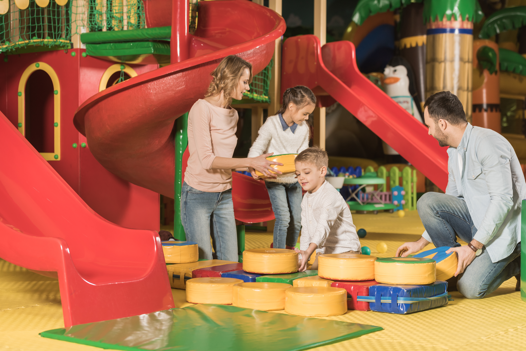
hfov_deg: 28.8
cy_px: 176
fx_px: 1023
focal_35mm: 70
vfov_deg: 19.5
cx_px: 263
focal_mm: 70
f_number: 3.5
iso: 400
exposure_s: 1/800
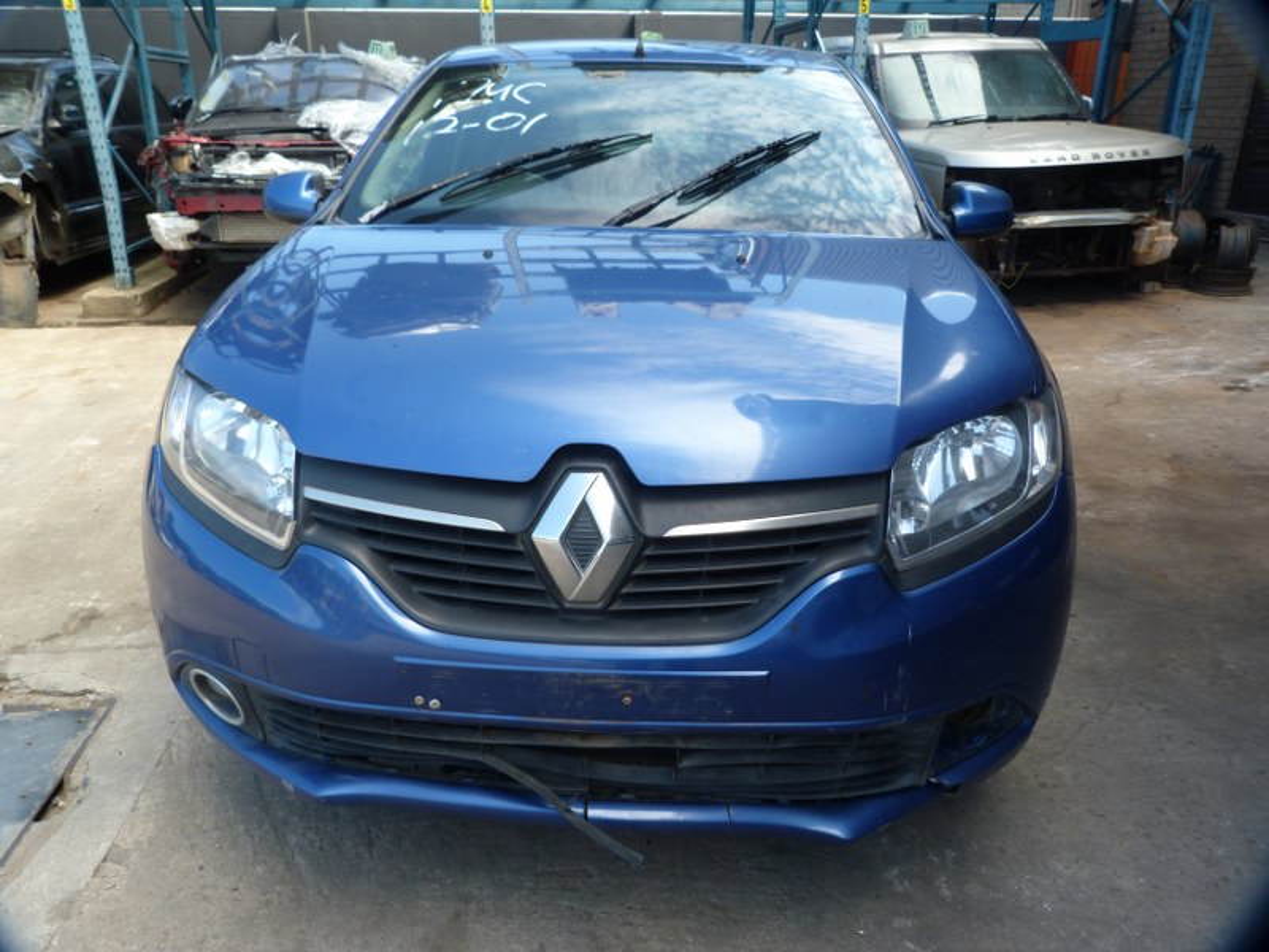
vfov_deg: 54.9
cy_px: 476
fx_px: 916
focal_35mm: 25
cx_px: 634
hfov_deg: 69.4
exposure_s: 1/125
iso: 80
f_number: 3.6
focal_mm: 4.5
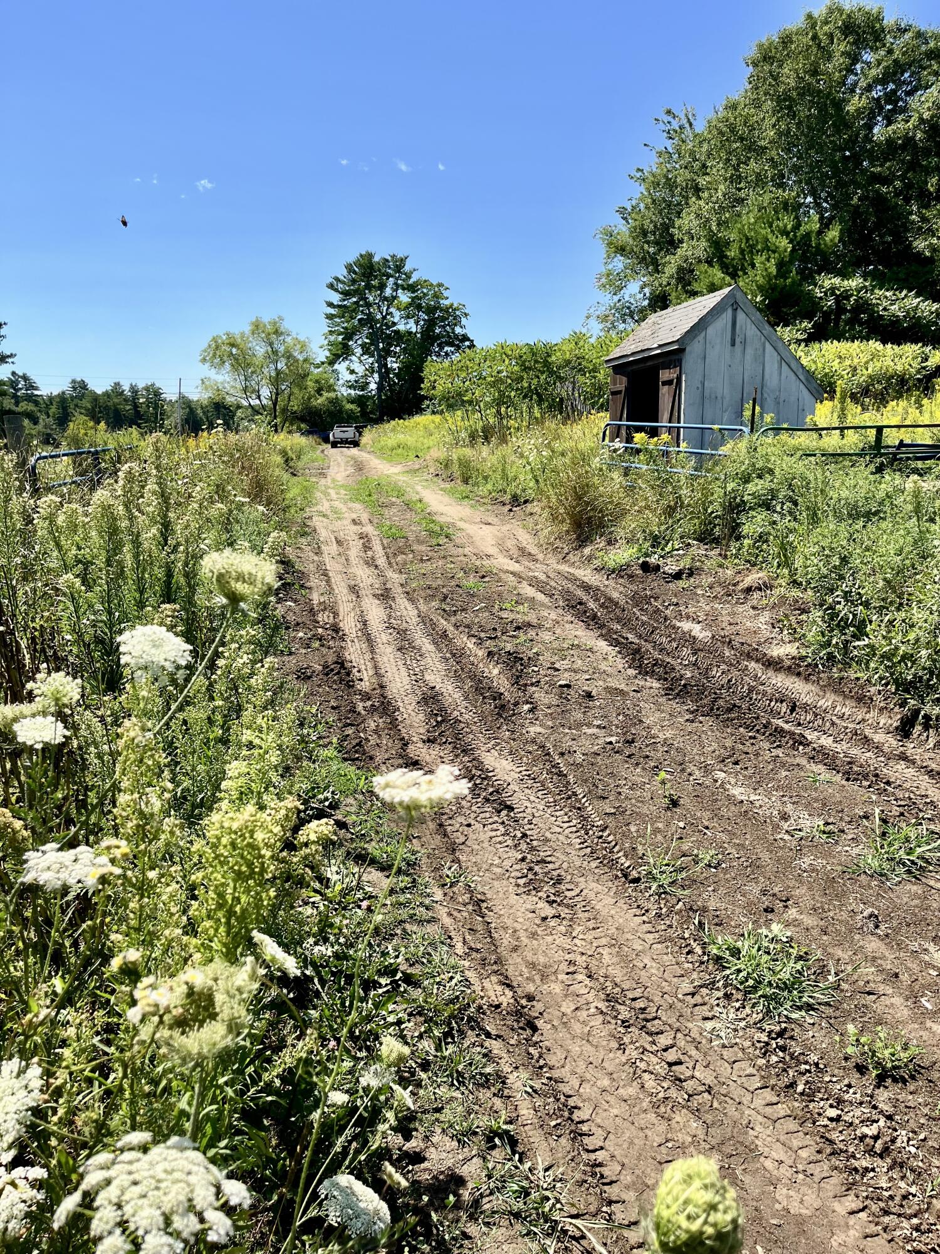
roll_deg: +0.8
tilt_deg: -11.3
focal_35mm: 26
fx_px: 941
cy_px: 627
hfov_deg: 53.1
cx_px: 470
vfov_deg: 67.3
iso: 50
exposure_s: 1/2571
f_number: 1.6
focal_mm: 5.1
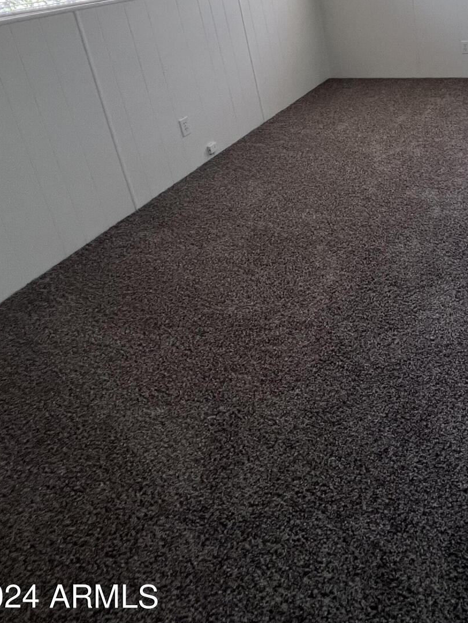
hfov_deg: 51.9
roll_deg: +6.1
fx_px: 432
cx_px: 397
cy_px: 74
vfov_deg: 61.5
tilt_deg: -15.8
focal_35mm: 24
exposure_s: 1/61
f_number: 1.8
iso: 250
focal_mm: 1.57
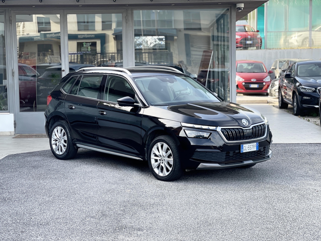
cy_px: 120
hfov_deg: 30.3
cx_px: 160
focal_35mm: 64
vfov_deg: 22.9
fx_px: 593
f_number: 2.2
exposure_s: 1/121
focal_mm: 7.5
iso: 25
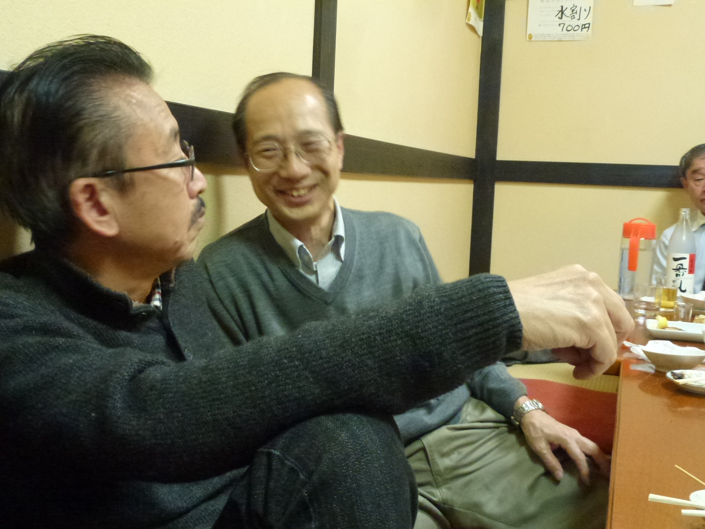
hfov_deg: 49.0
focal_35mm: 38
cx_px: 352
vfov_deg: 37.7
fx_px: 774
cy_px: 264
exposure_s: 1/10
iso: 800
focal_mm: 6.8
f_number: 3.8
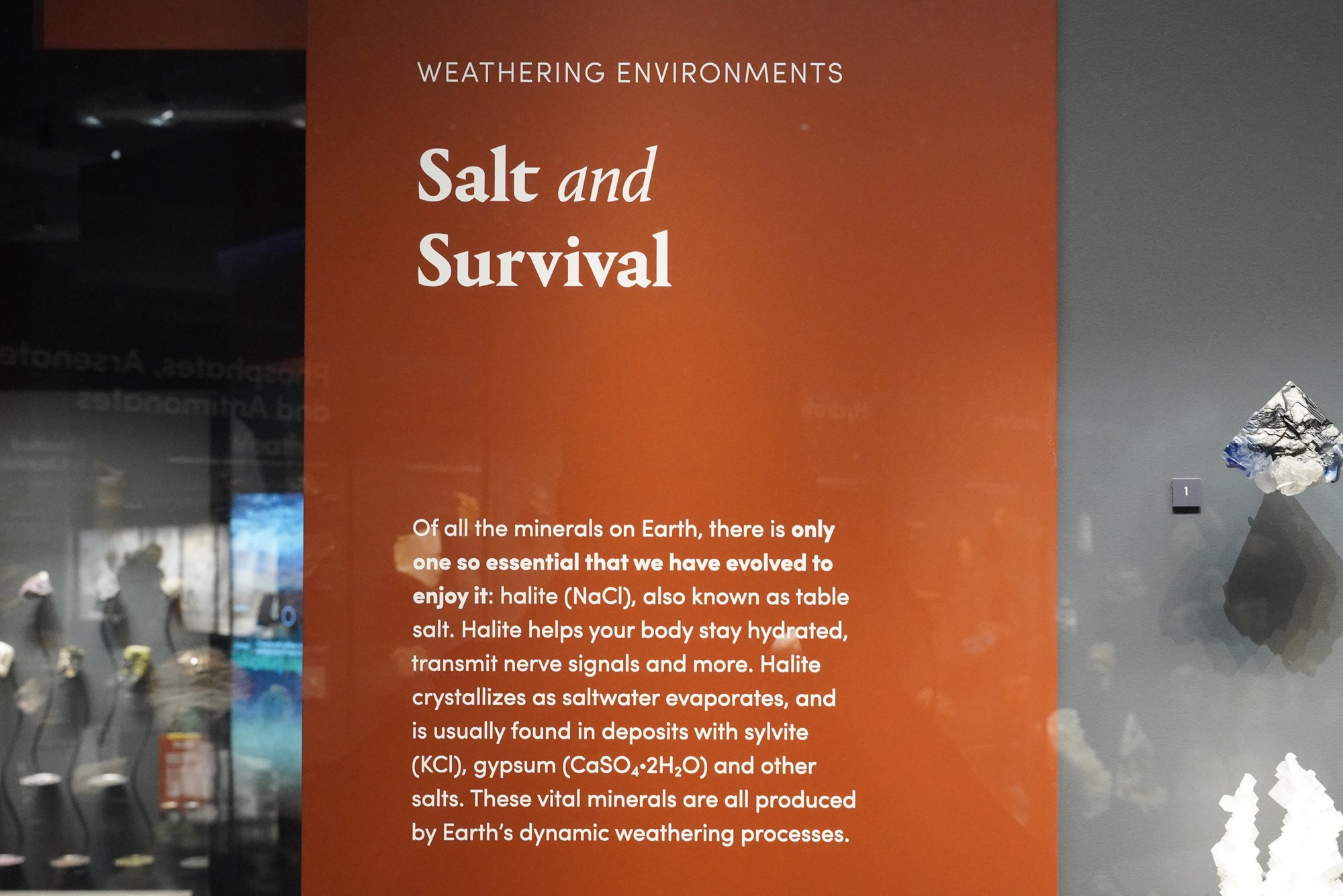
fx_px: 1343
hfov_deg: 53.1
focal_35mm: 36
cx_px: 672
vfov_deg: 36.9
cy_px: 448
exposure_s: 1/80
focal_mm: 36
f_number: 8
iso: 10000
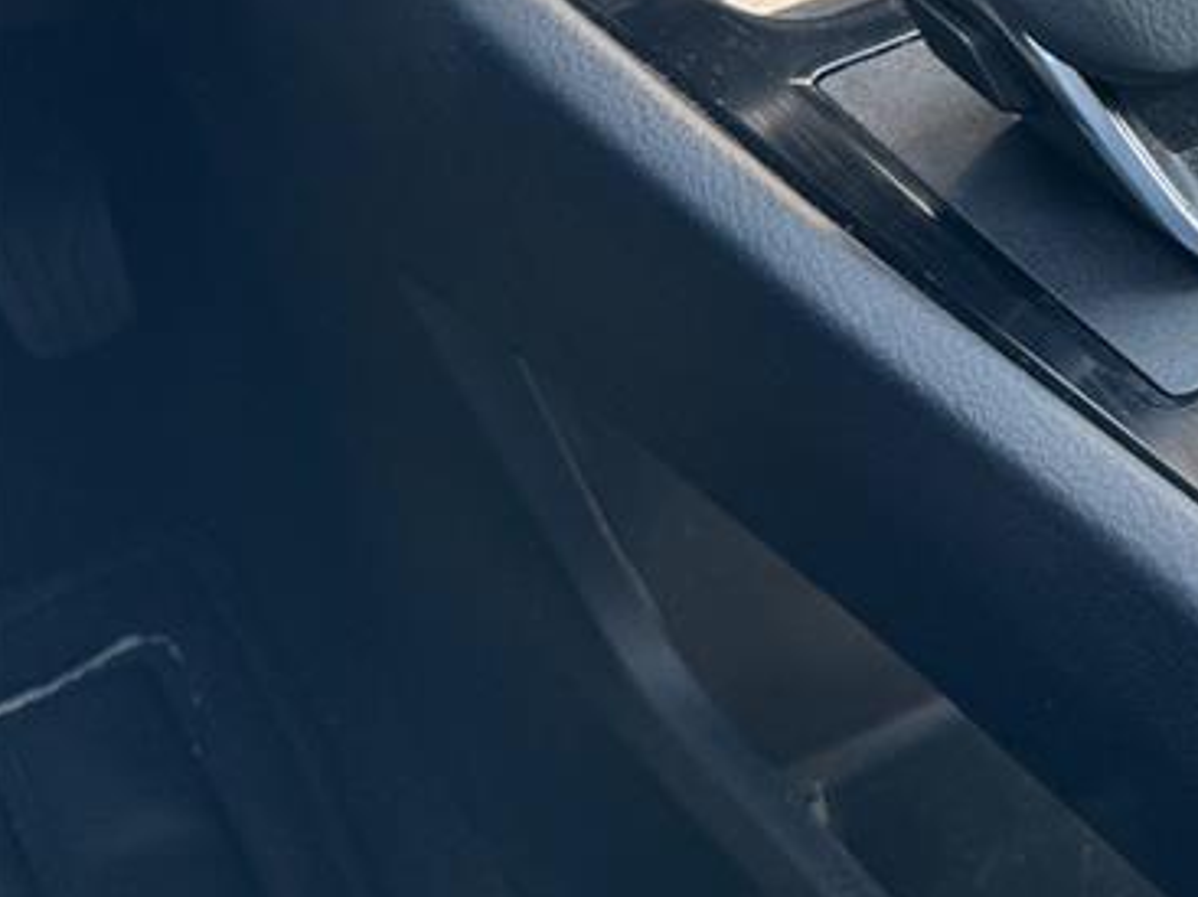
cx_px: 1652
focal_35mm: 67
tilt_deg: -29.5
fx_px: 2318
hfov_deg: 24.4
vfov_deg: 20.7
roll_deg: -5.2
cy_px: -137
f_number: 1.78
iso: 100
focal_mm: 6.76
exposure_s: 1/121
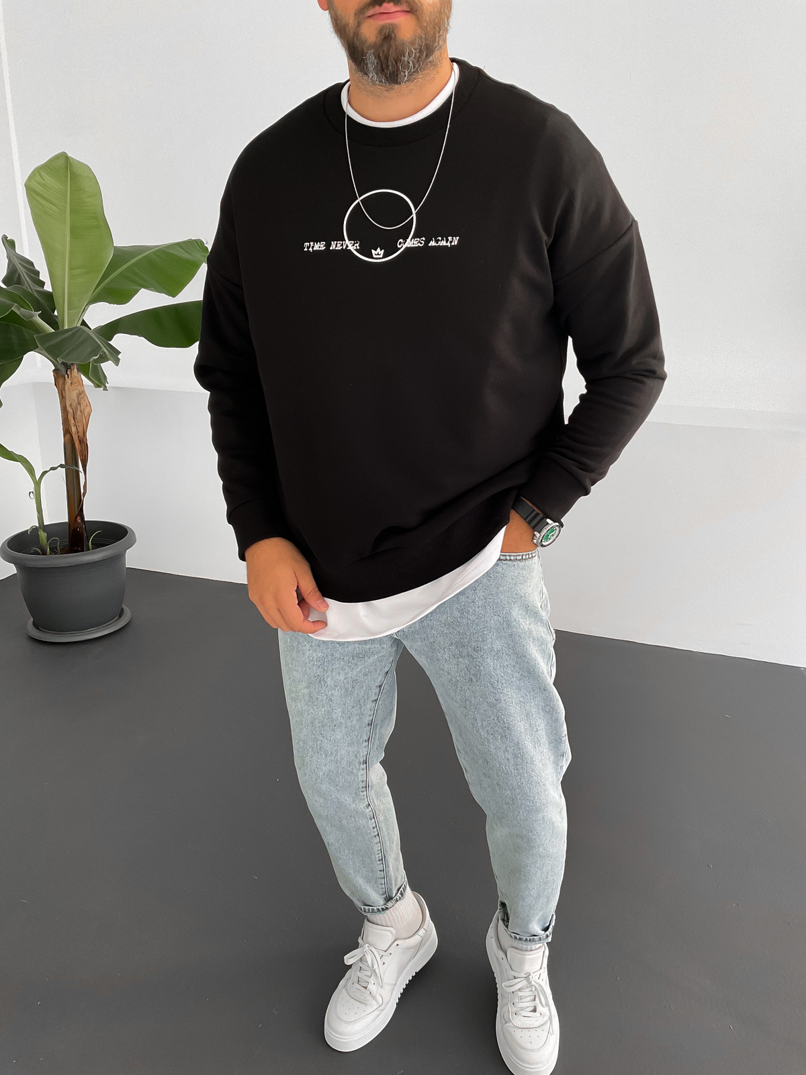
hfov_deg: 48.2
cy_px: 538
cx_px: 403
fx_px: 900
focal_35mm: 29
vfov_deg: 61.7
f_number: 1.8
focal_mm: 3
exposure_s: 1/105
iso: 64
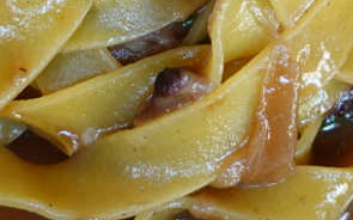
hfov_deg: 11.7
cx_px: 201
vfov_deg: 7.2
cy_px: -80
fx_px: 1721
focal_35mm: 179
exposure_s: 1/40
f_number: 3.5
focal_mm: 11.76
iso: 320
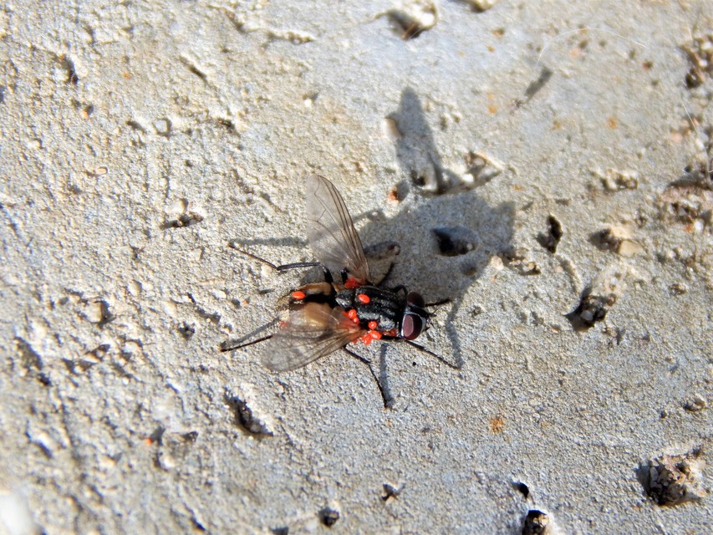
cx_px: 356
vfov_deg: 7.2
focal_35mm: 207
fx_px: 4264
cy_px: 268
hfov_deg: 9.6
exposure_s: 1/100
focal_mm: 37.1
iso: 125
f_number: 5.4
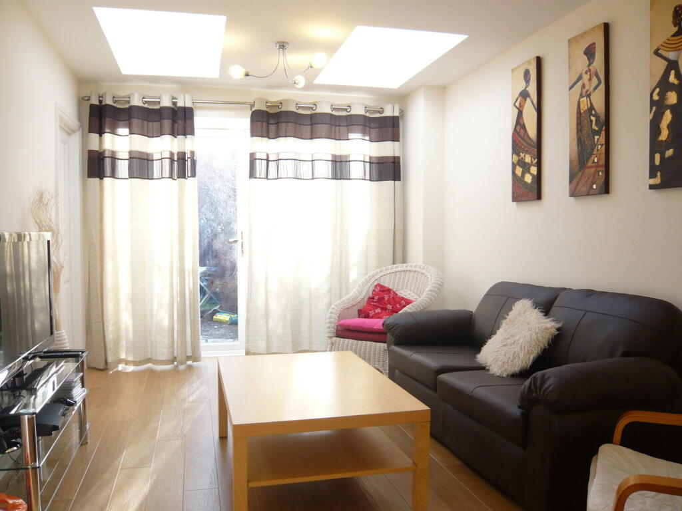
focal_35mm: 28
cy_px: 256
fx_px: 552
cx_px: 341
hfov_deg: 63.4
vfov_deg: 49.7
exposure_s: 1/40
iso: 100
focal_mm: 4.6
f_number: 2.8
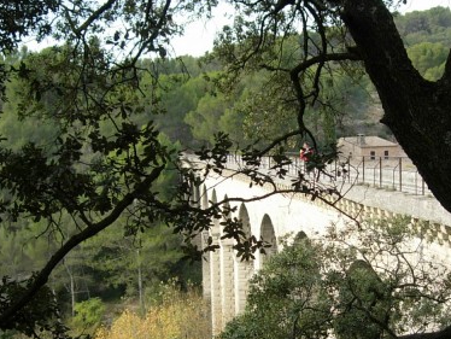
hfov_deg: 29.6
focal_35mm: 65
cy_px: 241
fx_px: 847
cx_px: 303
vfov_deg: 22.5
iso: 64
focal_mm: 7.8
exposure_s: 1/215
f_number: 2.8
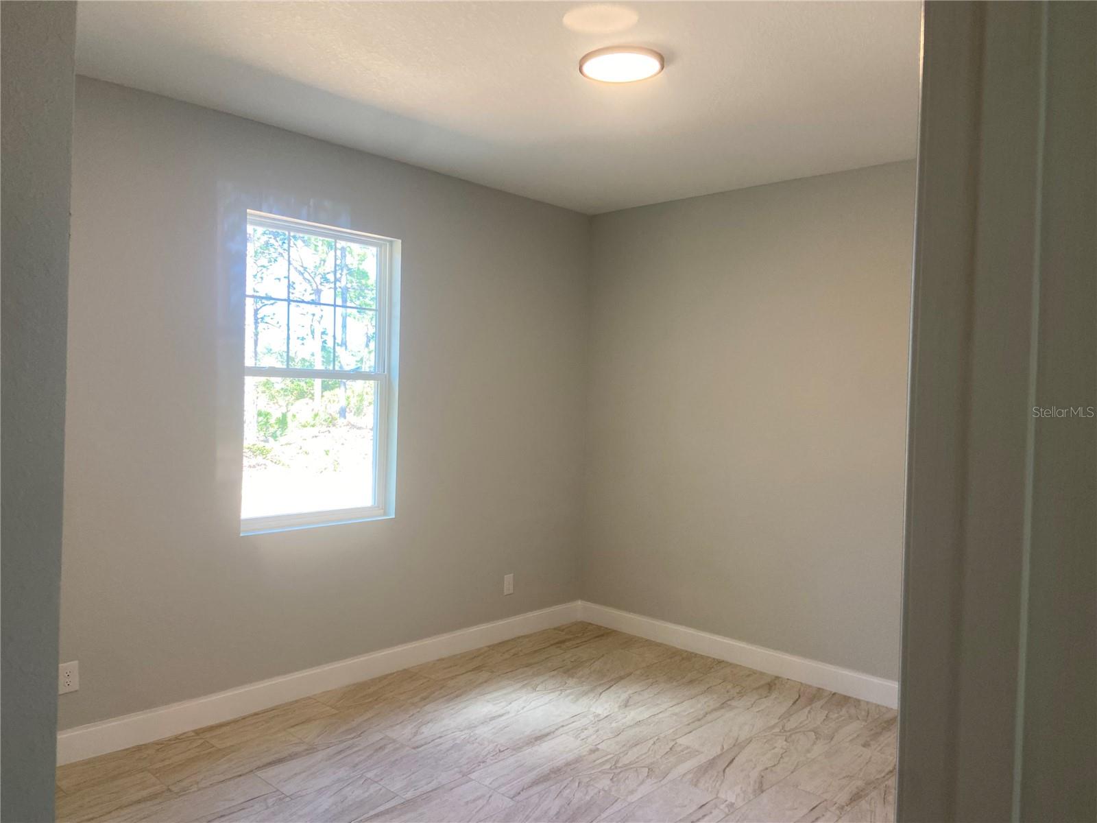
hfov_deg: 67.3
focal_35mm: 26
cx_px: 548
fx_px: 824
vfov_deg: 53.1
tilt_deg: +0.5
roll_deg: -2.3
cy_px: 412
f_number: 1.8
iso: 100
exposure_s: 1/120
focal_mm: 4.25
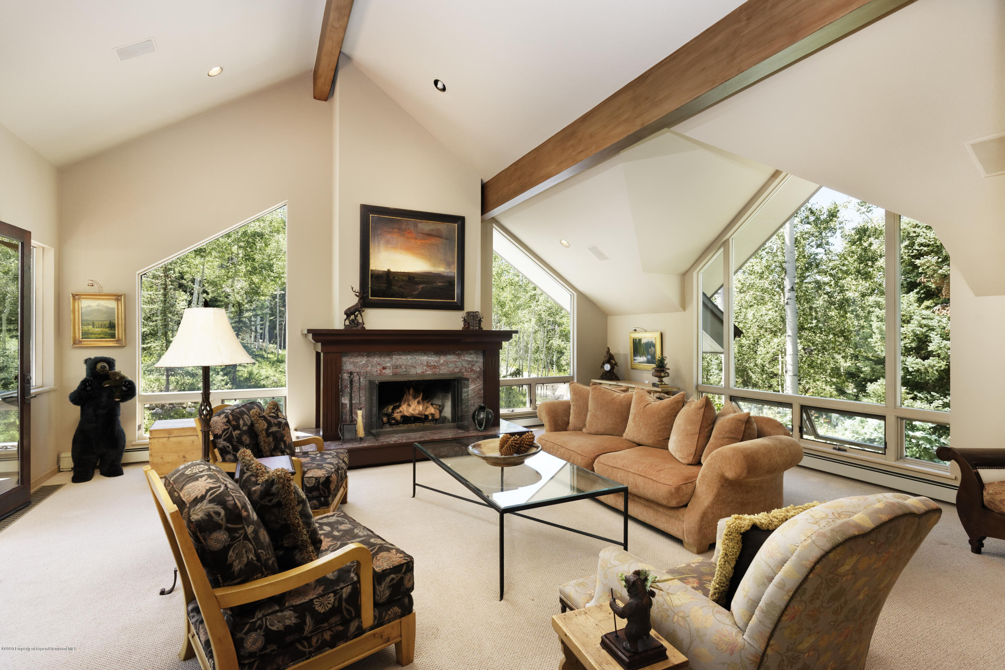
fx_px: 475
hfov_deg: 93.3
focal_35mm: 17
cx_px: 502
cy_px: 335
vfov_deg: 70.5
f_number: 7.1
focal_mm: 17
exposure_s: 1/200
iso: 1250
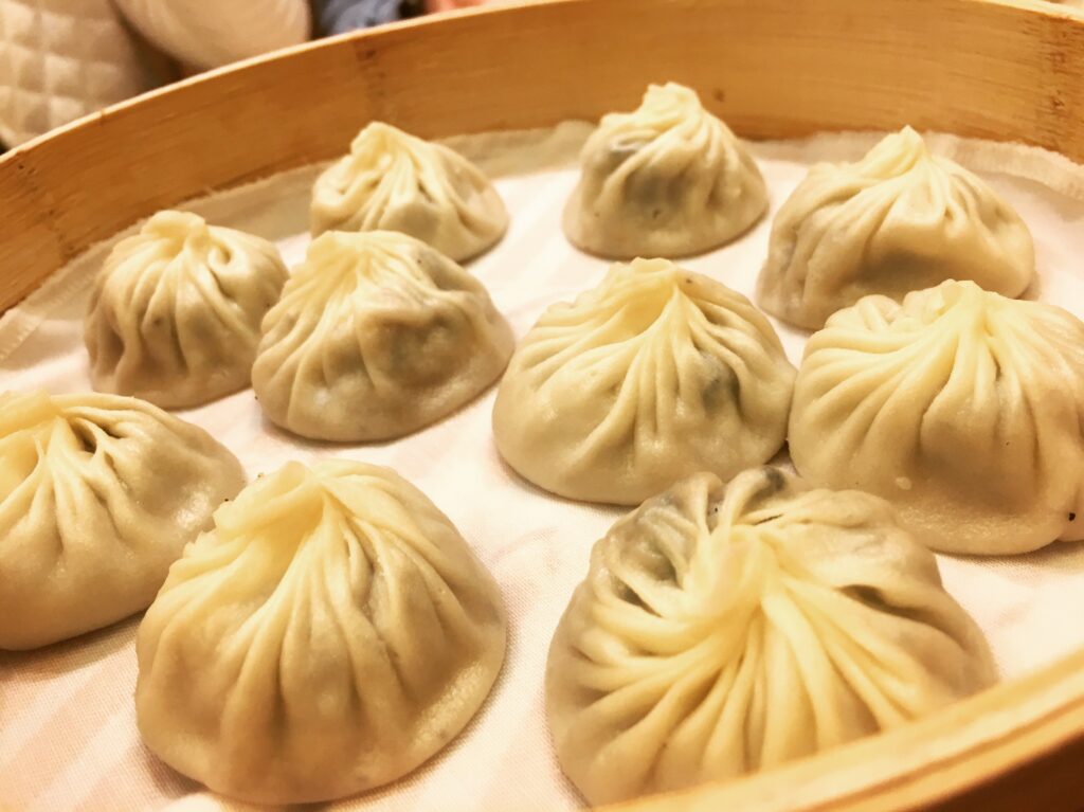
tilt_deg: -34.4
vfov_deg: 48.2
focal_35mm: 29
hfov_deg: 61.7
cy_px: 406
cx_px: 542
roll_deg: +8.8
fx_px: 908
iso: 32
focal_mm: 4.15
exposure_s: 1/30
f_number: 2.2
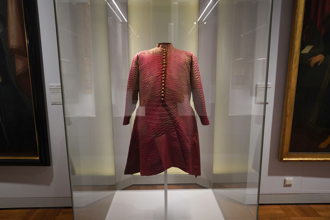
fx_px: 220
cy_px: 110
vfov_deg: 53.1
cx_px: 165
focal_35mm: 24
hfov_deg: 73.7
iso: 3200
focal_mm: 24
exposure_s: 1/80
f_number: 3.5
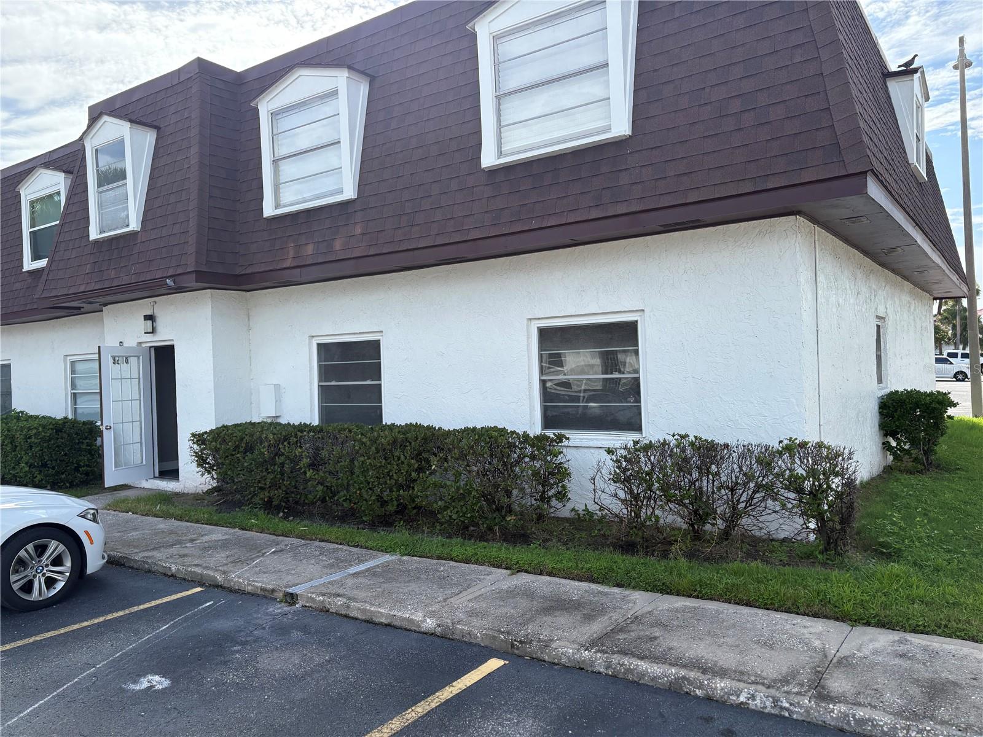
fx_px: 738
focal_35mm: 26
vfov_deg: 53.1
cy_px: 368
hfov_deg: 67.3
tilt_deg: +0.8
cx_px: 492
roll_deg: +2.3
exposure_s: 1/2283
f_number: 1.6
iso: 64
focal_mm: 5.96
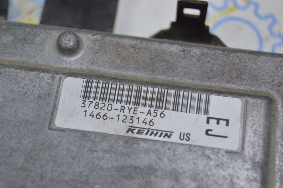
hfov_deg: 24.6
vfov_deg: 16.5
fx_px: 648
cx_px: 142
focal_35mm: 82
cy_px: 94
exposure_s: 1/20
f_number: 5.6
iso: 400
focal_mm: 55
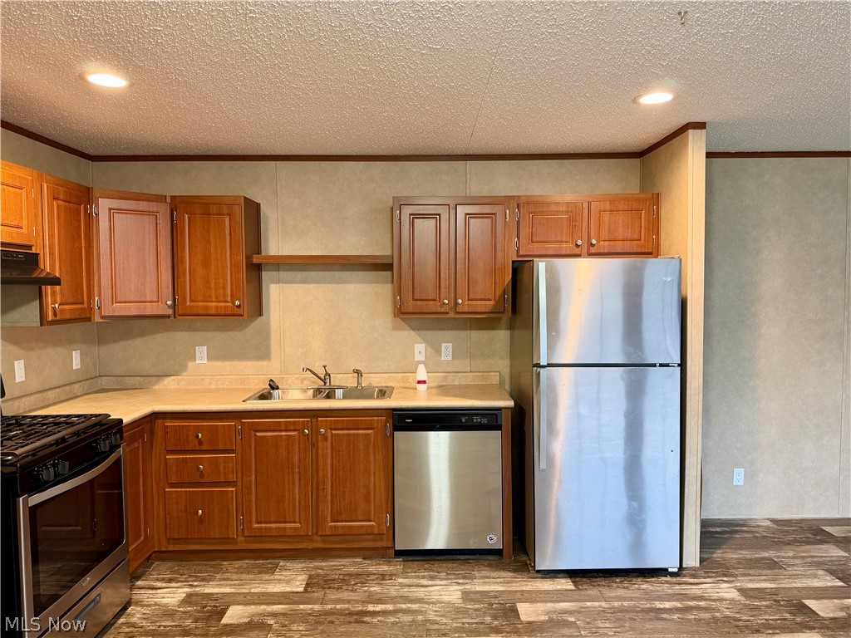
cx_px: 426
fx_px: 590
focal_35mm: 24
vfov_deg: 56.8
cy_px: 319
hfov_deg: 71.6
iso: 250
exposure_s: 1/60
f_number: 1.78
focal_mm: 6.76
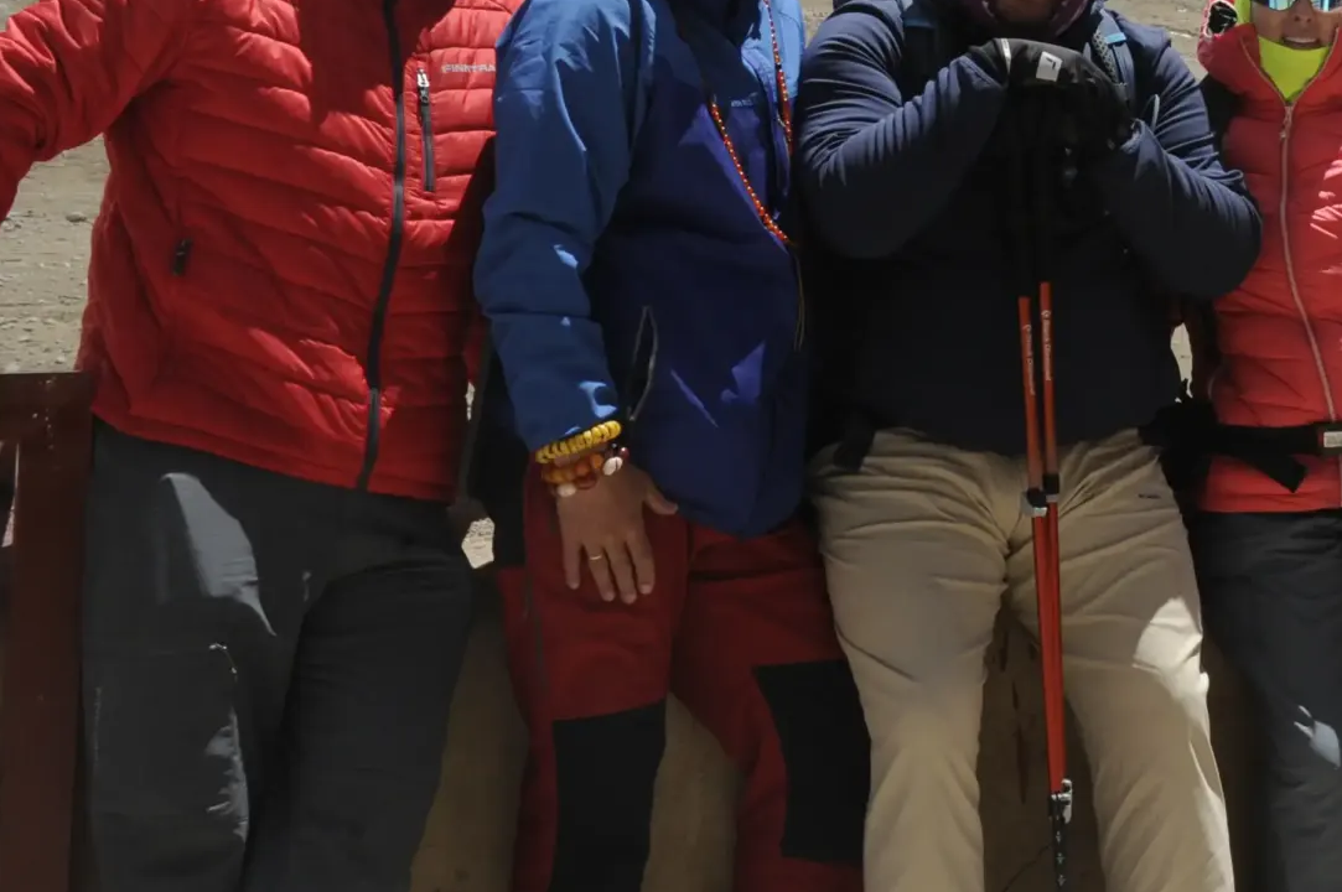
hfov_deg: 19.0
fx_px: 3873
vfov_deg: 12.9
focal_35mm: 104
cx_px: 1408
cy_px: -63
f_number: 16
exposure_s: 1/1000
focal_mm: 44
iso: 1250
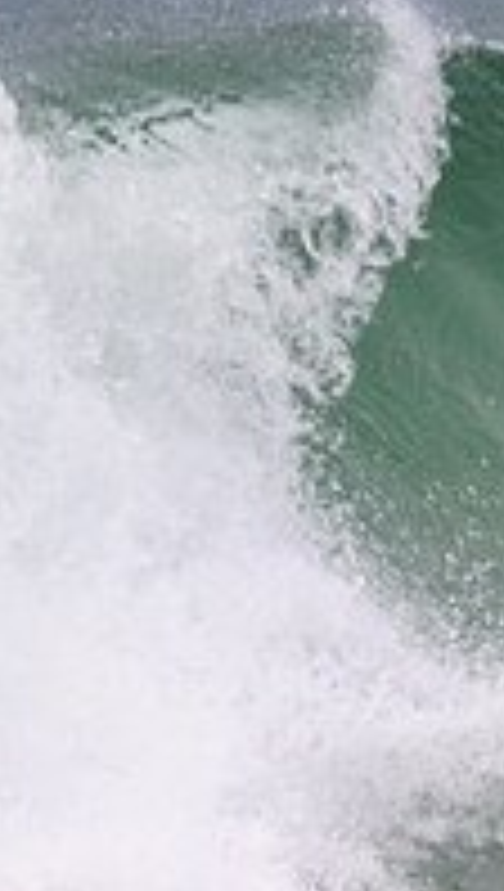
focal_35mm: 3365
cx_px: 898
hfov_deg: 0.4
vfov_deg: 0.6
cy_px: 584
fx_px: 79608
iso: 1100
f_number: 11
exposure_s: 1/2000
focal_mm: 800
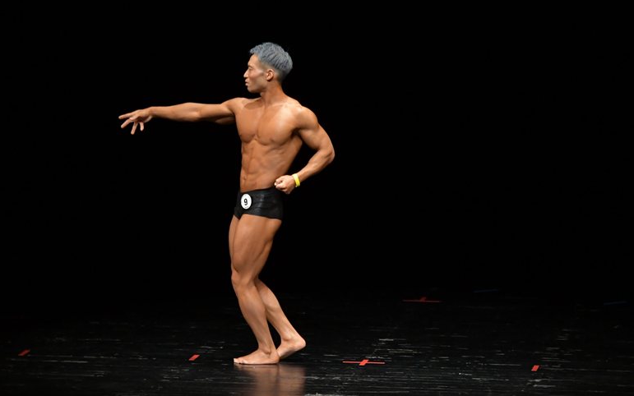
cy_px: 202
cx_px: 317
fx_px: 4510
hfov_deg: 8.0
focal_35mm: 261
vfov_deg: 5.0
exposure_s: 1/400
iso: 3200
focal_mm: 170
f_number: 5.6
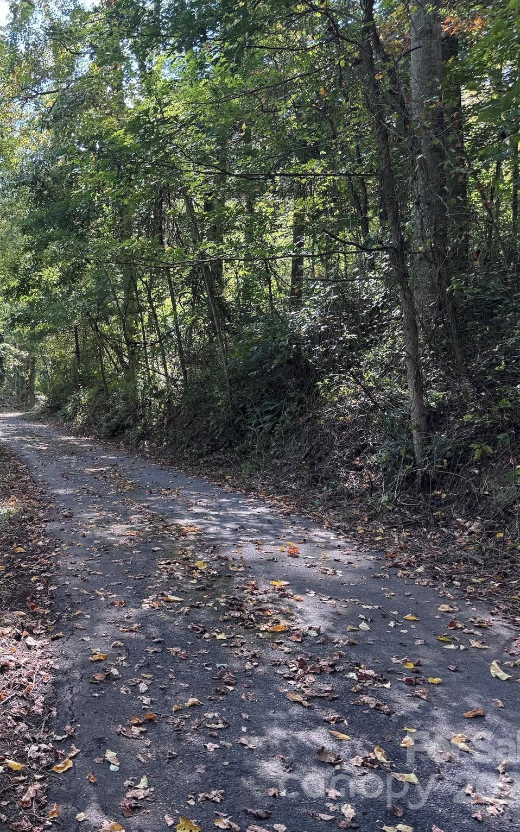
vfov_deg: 56.7
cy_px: 416
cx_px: 30
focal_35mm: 34
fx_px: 771
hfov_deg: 34.7
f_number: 1.78
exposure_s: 1/287
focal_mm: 6.76
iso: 80
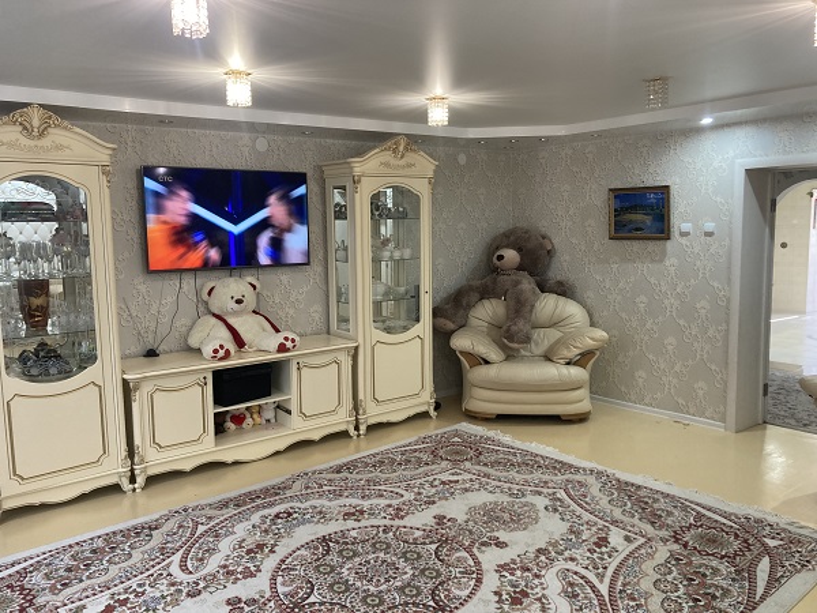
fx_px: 661
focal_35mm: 28
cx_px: 408
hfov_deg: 63.4
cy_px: 306
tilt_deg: -5.6
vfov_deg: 49.7
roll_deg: +0.7
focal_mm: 3.99
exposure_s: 1/50
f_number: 1.8
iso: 100
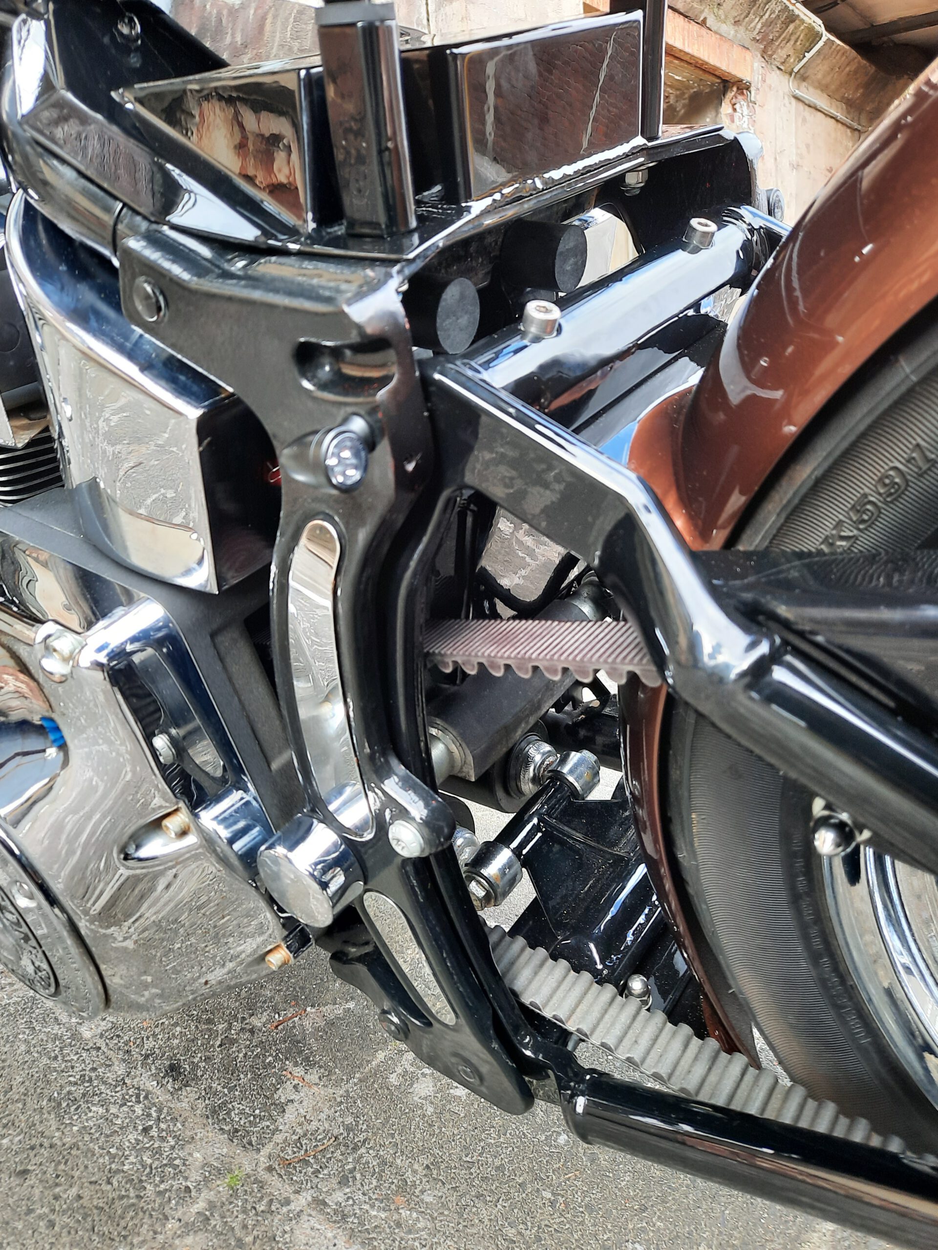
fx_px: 903
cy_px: 625
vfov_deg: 69.4
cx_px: 469
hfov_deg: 54.9
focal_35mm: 25
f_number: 2
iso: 40
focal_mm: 4.6
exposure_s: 1/50
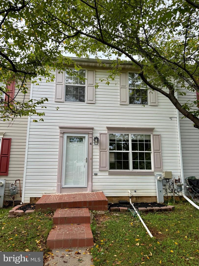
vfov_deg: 71.6
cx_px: 100
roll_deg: -0.5
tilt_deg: +11.1
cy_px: 133
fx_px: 184
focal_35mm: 24
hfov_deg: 56.8
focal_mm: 6.76
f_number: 1.78
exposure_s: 1/849
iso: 100
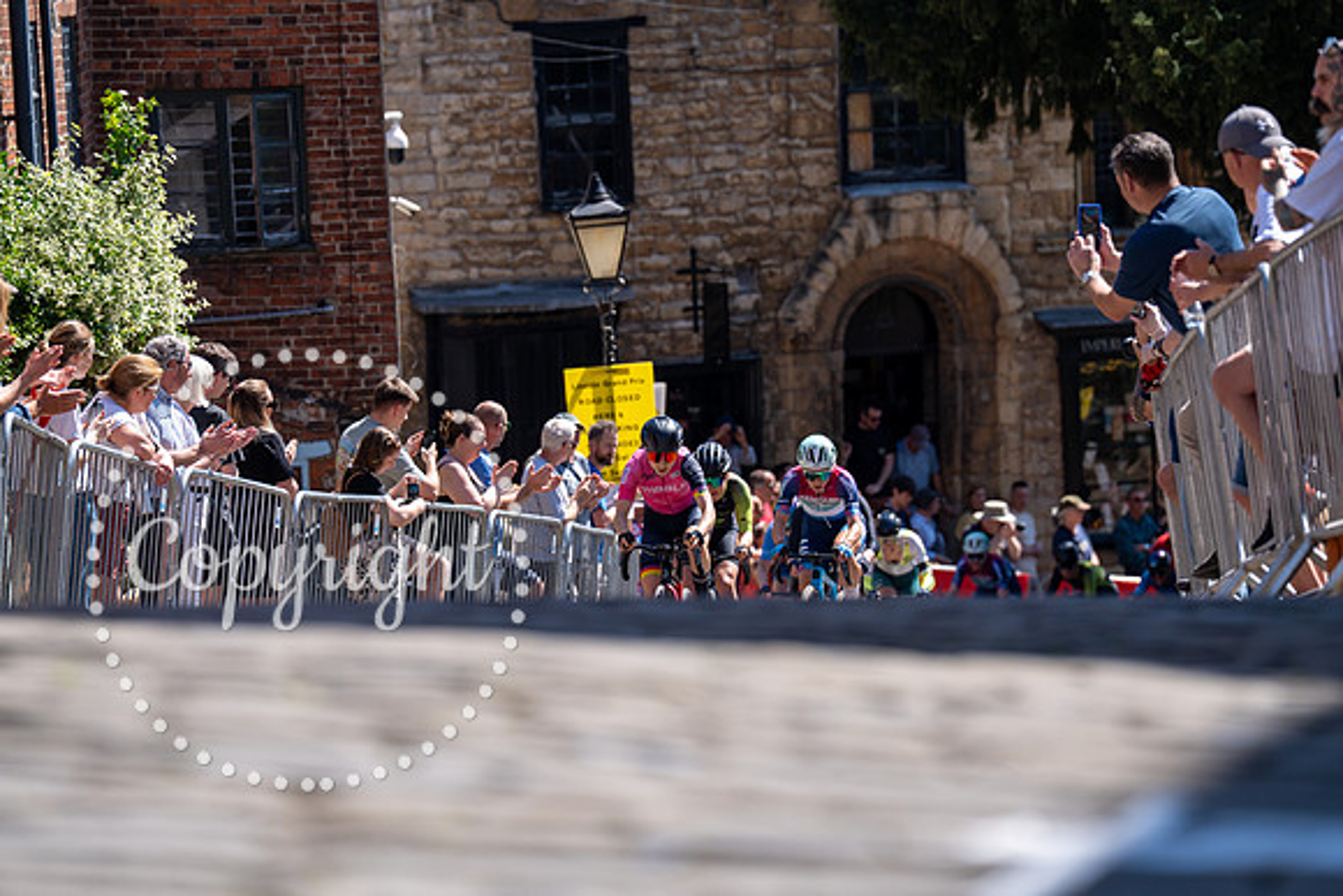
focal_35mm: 200
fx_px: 7463
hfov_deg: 10.3
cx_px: 672
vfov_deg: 6.9
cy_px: 448
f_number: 4
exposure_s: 1/1600
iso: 100
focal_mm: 200
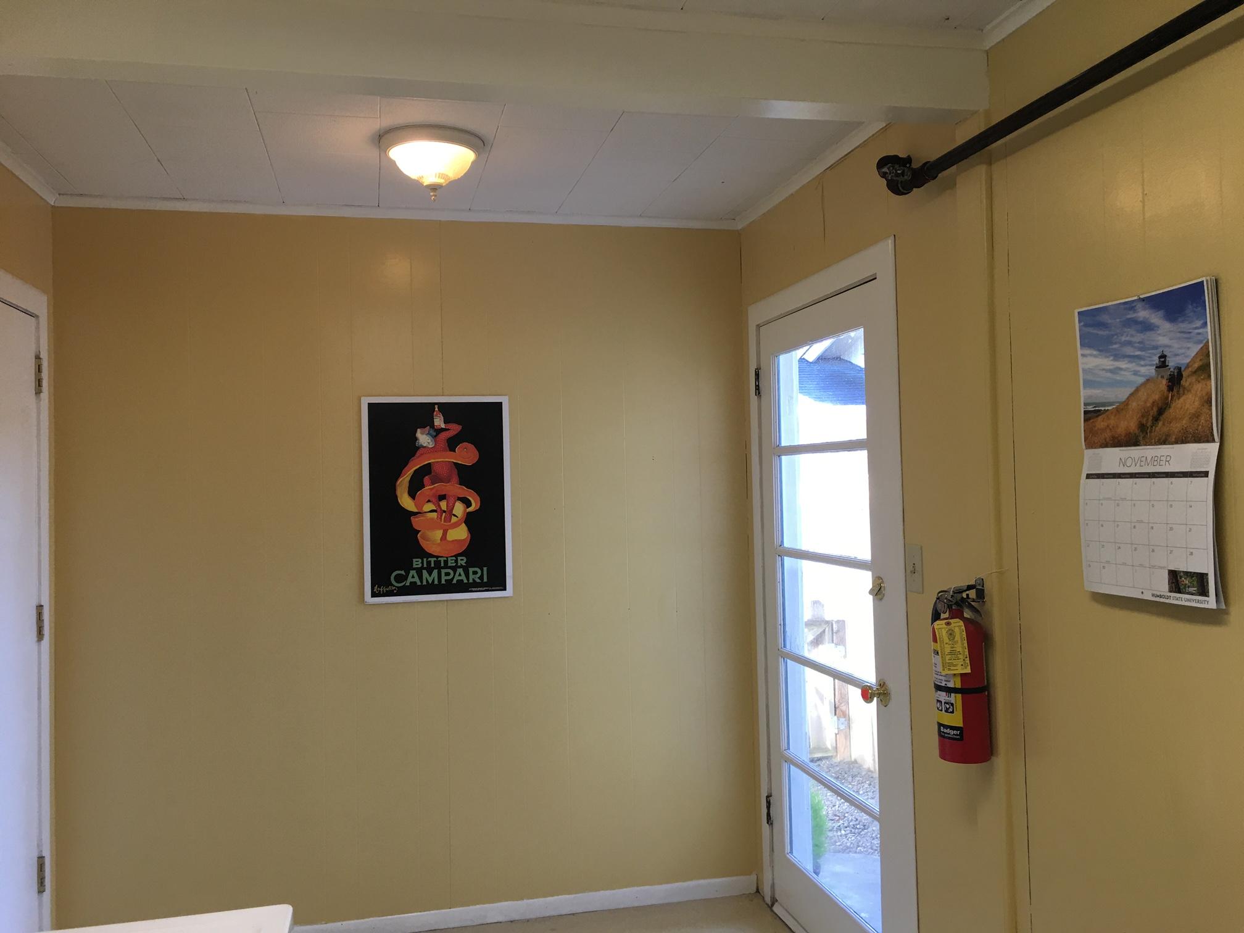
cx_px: 622
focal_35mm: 29
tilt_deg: +2.7
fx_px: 1042
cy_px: 466
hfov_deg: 61.7
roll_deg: +1.4
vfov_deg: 48.2
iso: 25
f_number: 2.2
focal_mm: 4.15
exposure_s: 1/30
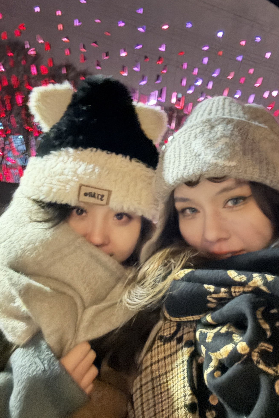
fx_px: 372
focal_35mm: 32
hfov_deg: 41.1
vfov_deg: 58.7
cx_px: 153
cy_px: 214
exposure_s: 1/14
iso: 3200
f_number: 1.9
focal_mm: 2.69
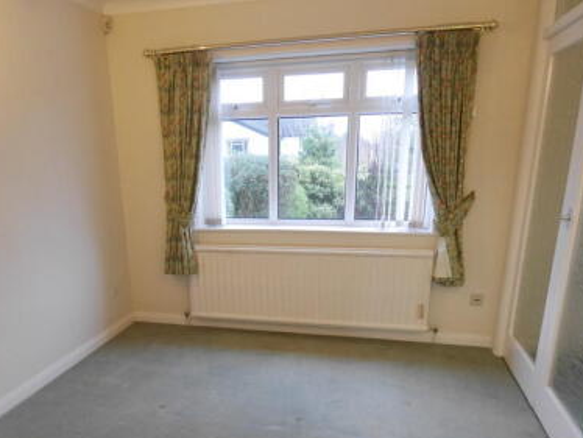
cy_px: 303
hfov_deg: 63.2
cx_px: 260
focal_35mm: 28
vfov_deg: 48.7
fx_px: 472
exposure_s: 1/60
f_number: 4
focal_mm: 9
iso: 2000
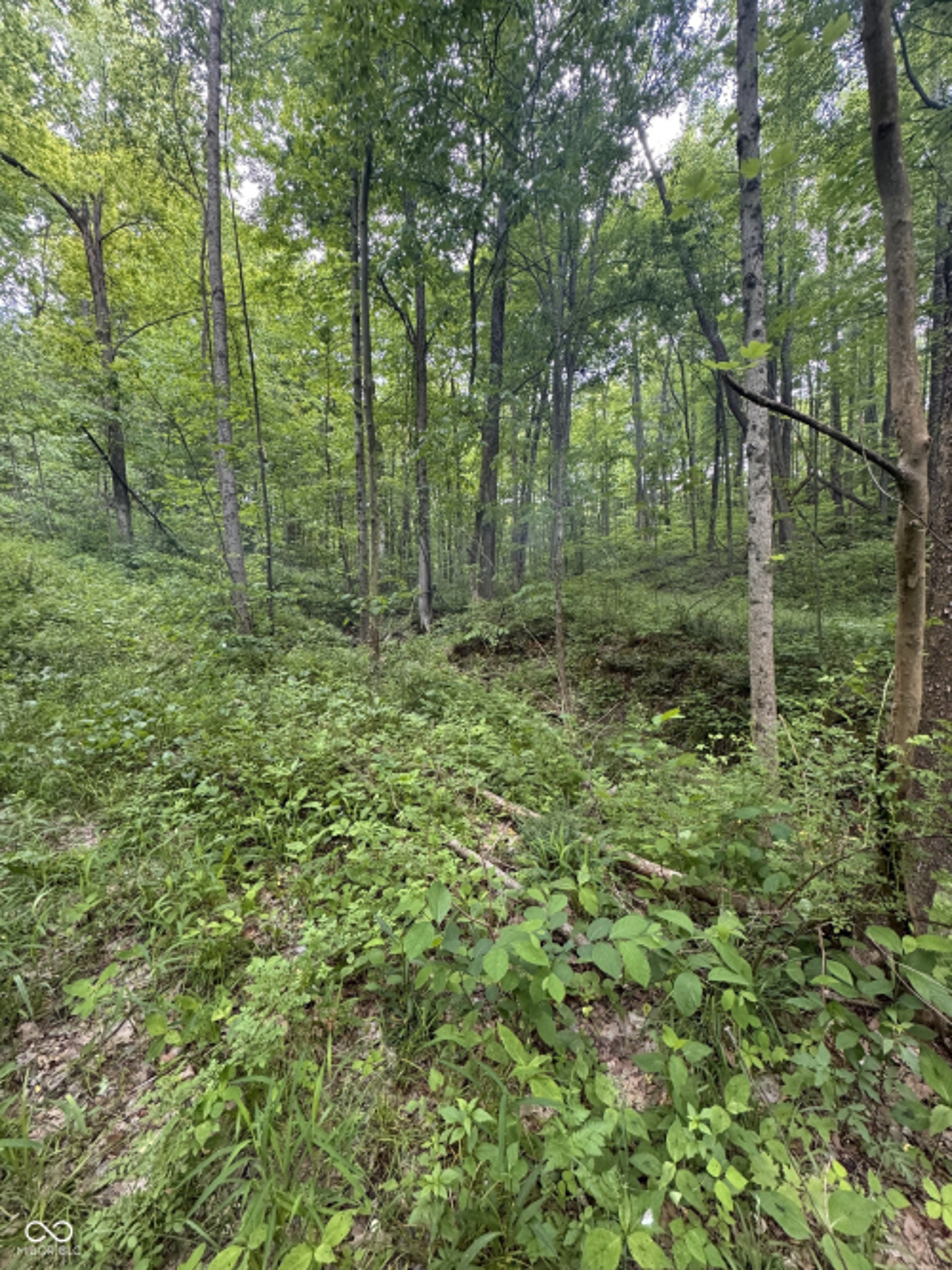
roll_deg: +1.8
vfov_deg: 102.1
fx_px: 514
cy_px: 635
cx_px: 476
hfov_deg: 85.7
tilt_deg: -3.0
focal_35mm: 14
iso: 200
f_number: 2.2
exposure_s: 1/99
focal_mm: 2.22
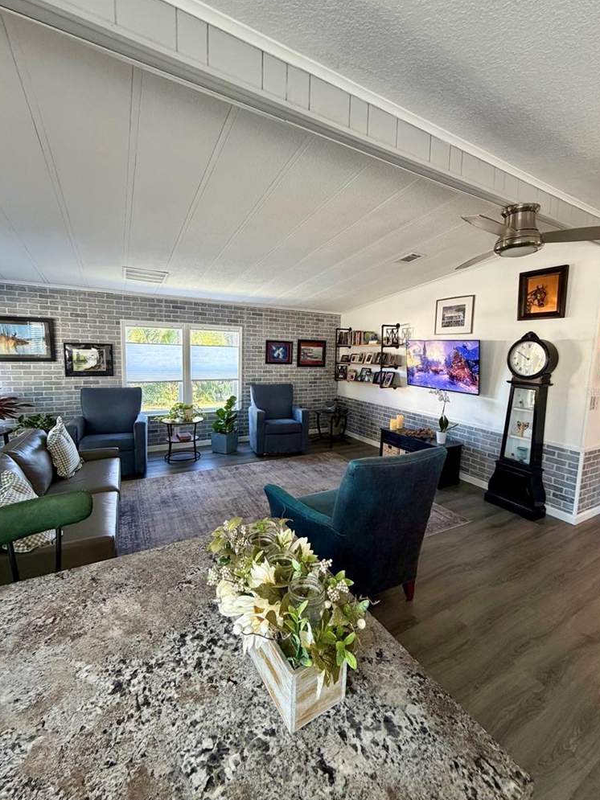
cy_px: 392
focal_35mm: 15
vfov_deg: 98.2
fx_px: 347
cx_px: 314
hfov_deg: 81.7
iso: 320
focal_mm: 2.22
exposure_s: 1/60
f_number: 2.2
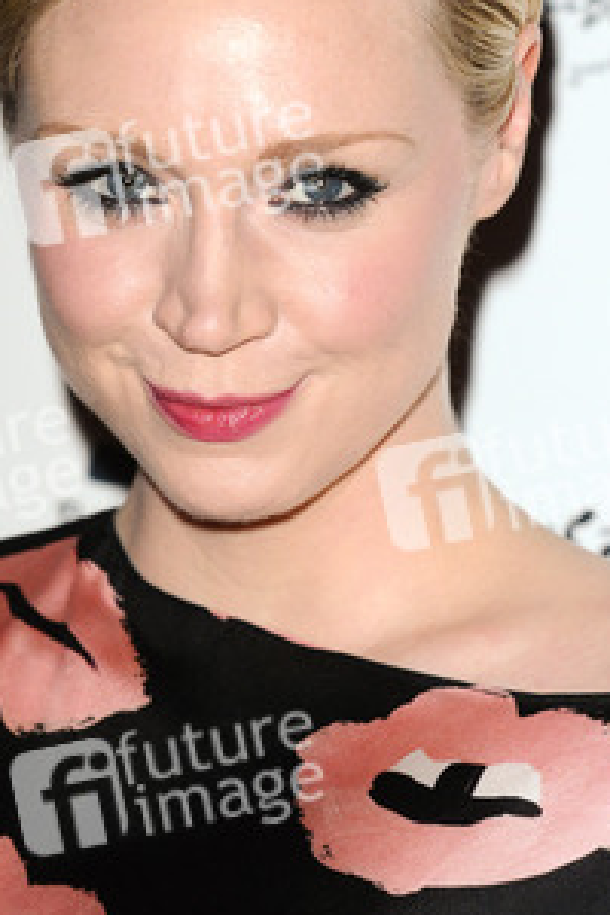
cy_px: 326
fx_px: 6100
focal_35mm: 240
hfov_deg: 5.7
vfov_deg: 8.6
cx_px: 258
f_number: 5
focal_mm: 120
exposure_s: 1/200
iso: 640
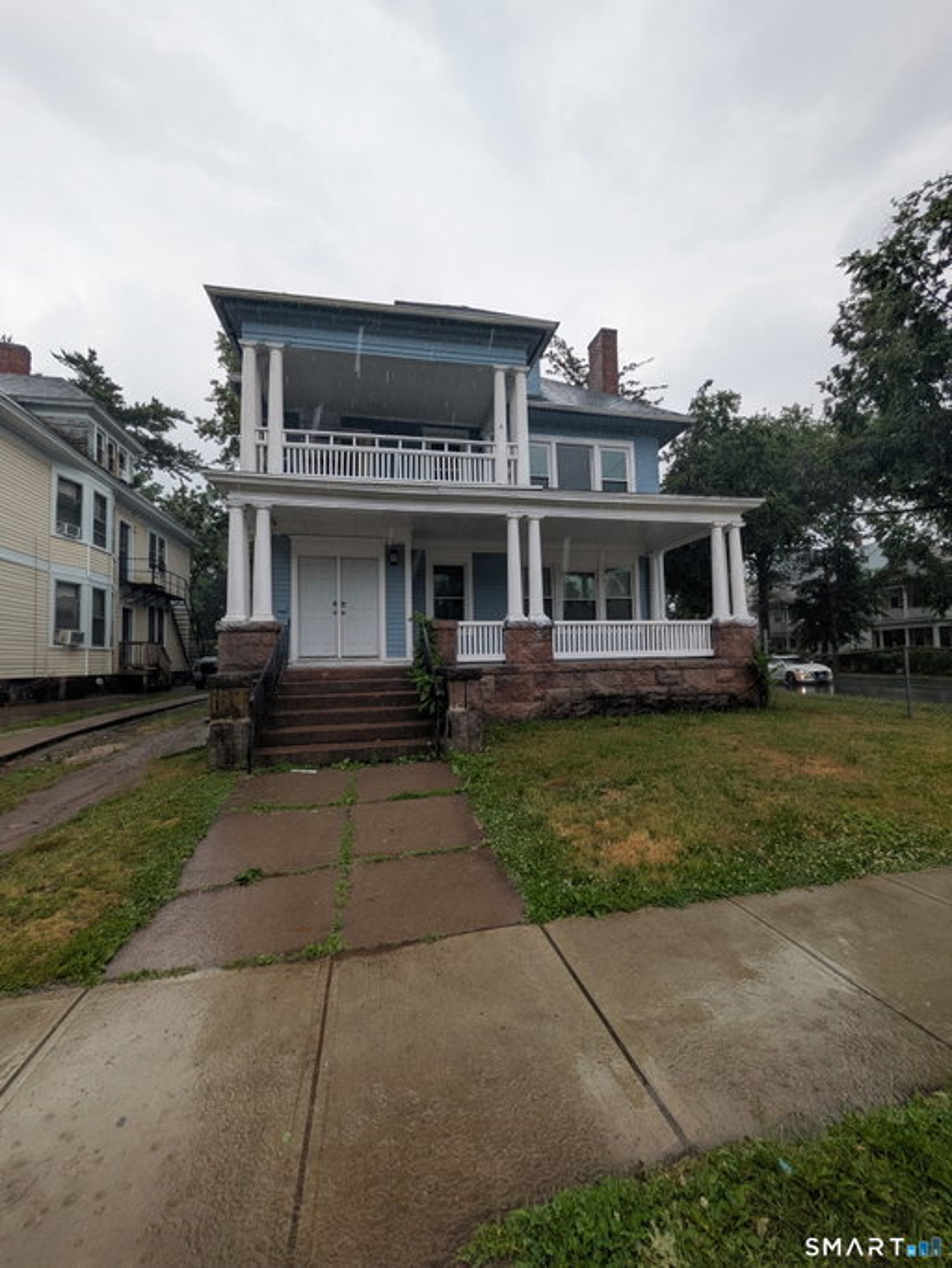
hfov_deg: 85.7
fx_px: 513
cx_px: 476
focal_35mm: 14
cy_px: 634
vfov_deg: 102.0
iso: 52
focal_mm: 1.83
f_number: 2.2
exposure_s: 1/311
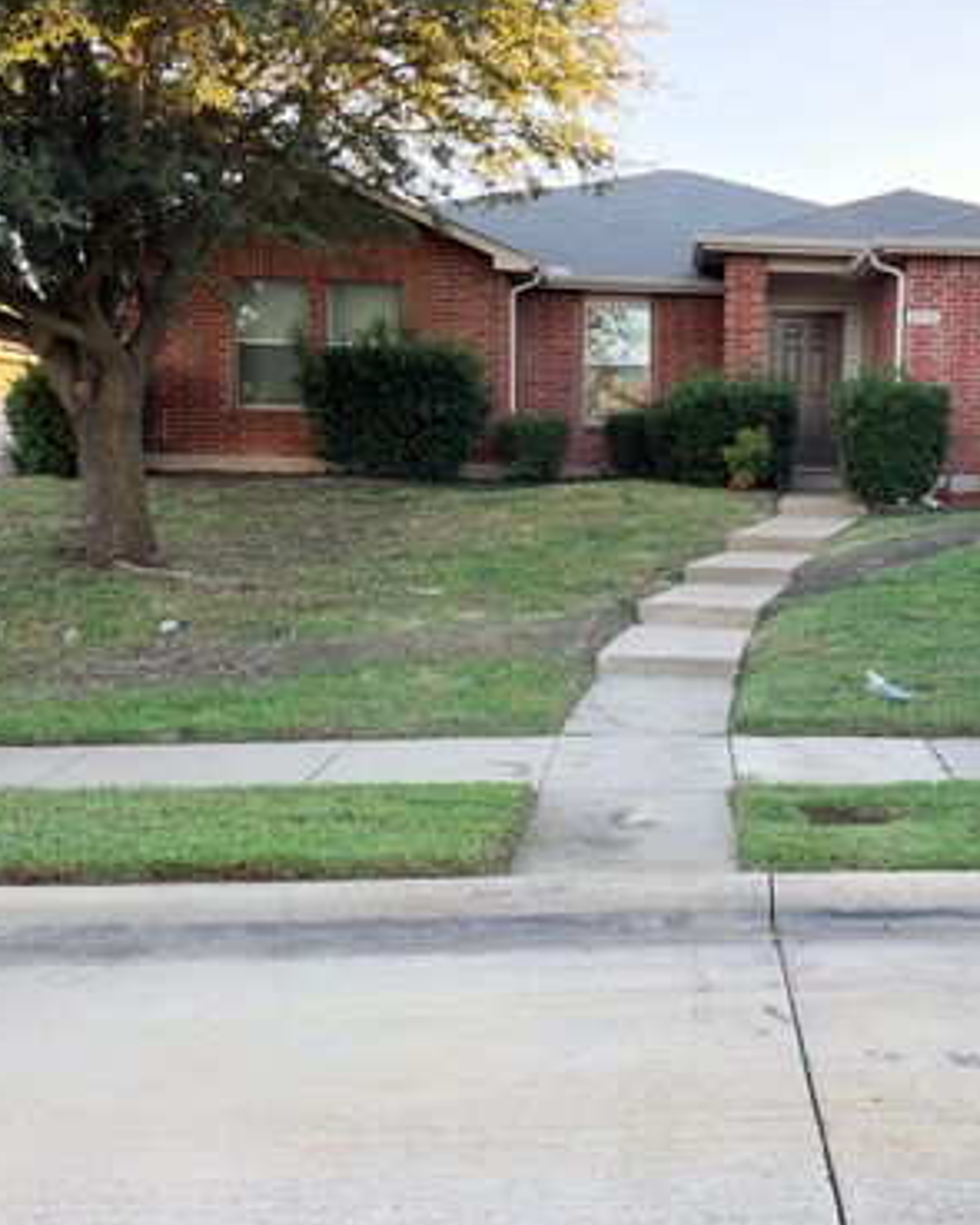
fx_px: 1342
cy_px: 606
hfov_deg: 38.9
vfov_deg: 49.1
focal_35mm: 37
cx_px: 757
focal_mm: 6.93
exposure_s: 1/409
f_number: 1.48
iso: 80
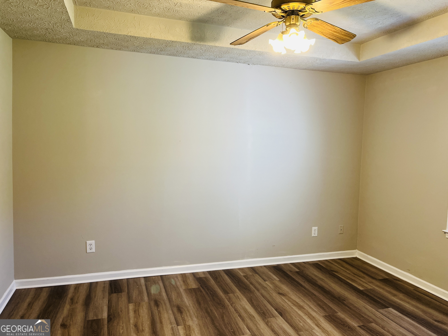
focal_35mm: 26
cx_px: 224
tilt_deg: -4.7
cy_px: 168
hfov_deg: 67.3
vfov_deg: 53.1
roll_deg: -1.3
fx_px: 336
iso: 125
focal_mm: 5.1
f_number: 1.6
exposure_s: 1/120
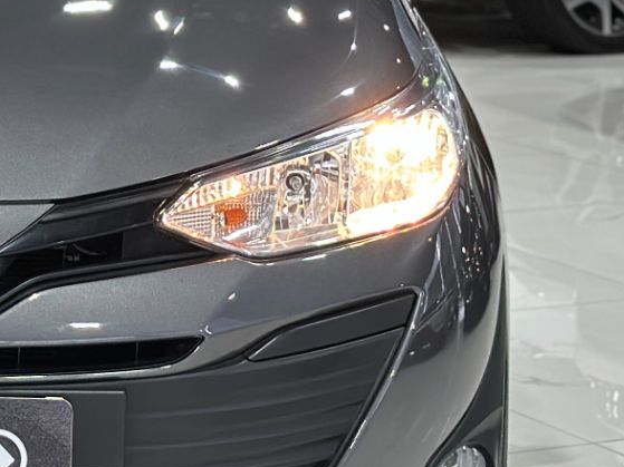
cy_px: 62
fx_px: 2974
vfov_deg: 9.0
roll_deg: -1.0
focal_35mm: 165
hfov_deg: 11.8
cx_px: -71
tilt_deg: -8.6
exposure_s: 1/120
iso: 200
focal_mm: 6.86
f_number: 1.78
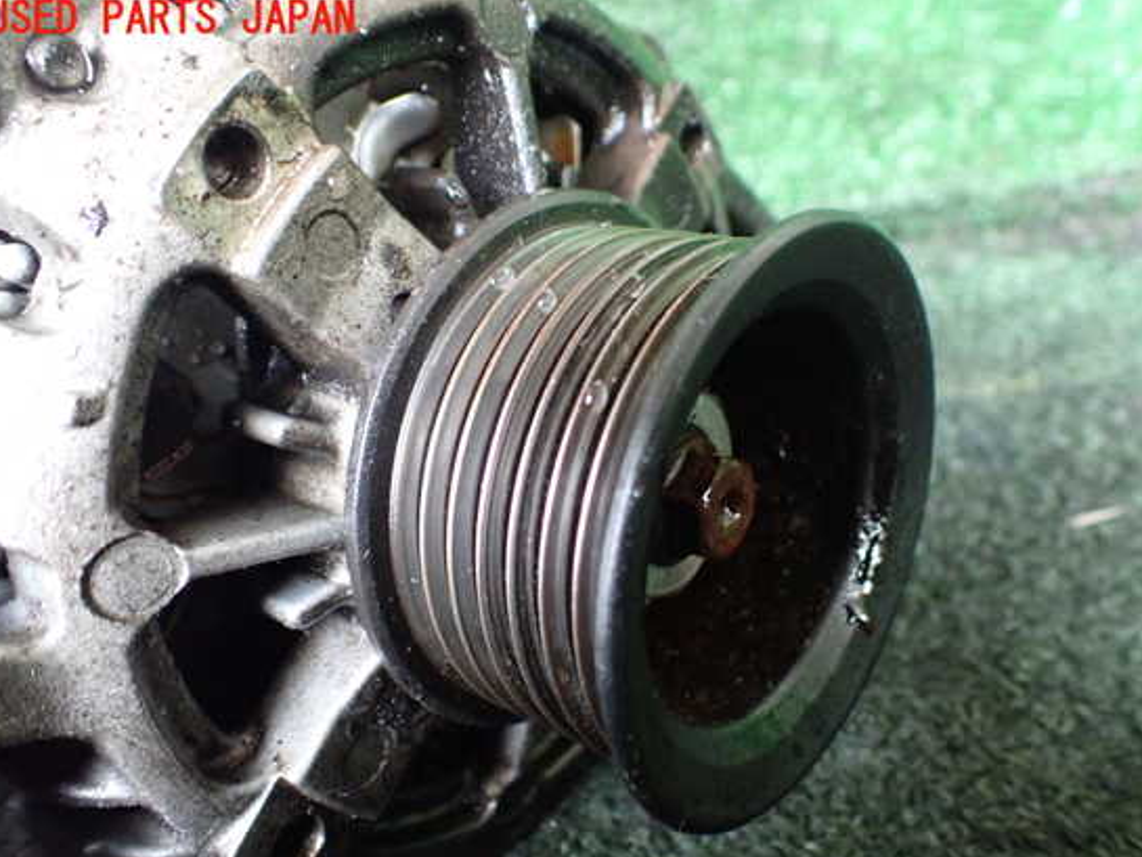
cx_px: 603
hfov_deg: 55.3
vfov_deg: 42.9
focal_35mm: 33
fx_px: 1089
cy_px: 465
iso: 1000
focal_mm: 5.4
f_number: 2.3
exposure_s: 1/30
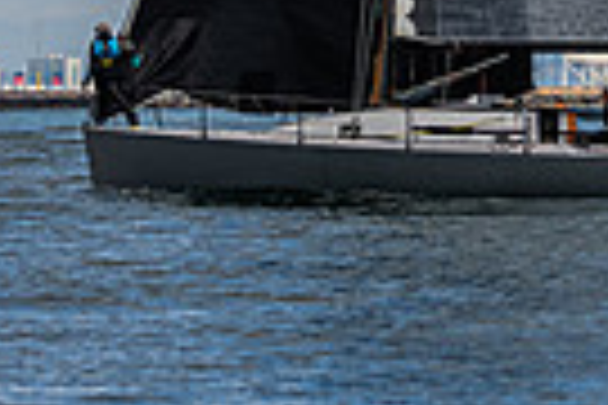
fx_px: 11467
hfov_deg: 3.0
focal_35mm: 679
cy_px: -512
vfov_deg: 2.0
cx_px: 609
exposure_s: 1/2500
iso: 400
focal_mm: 140
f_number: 5.6
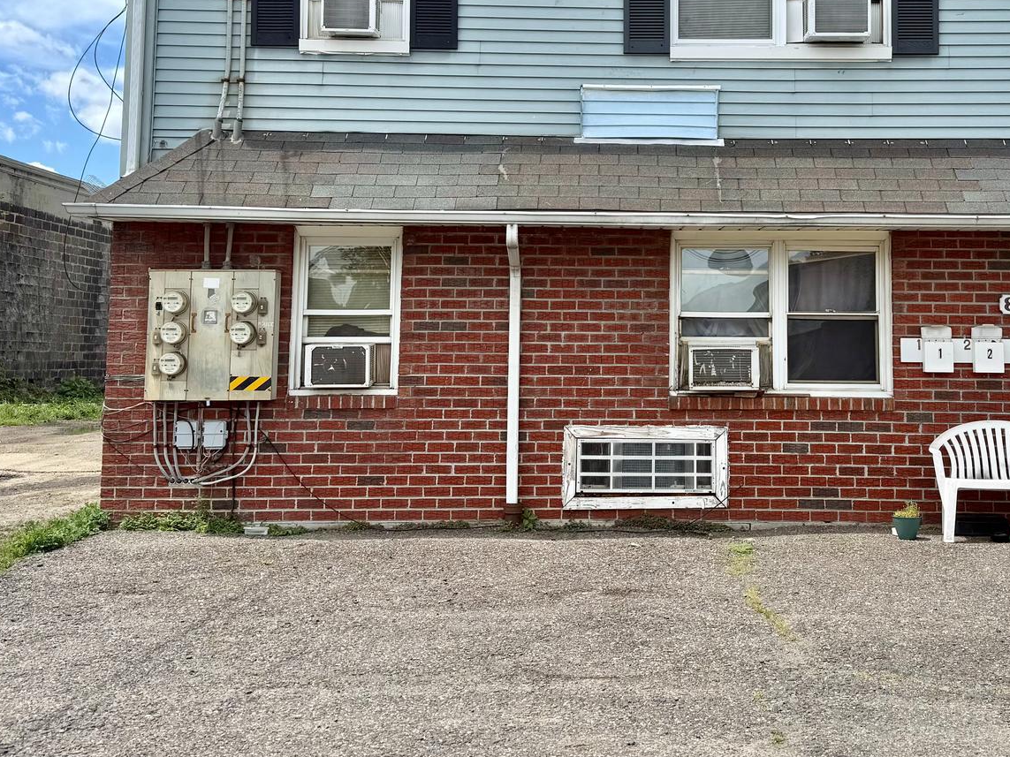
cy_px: 231
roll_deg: -0.3
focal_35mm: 43
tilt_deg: +6.3
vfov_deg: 33.2
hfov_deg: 43.4
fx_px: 1254
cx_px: 654
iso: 80
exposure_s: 1/3759
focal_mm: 6.76
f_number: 1.78
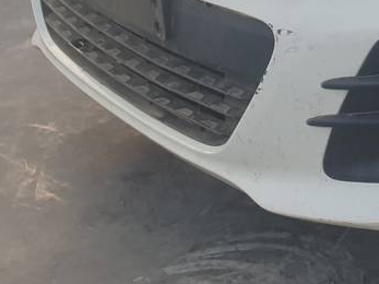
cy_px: -165
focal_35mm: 108
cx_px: 684
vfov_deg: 12.9
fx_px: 1182
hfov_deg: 15.6
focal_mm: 4.3
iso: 64
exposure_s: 1/100
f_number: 2.4
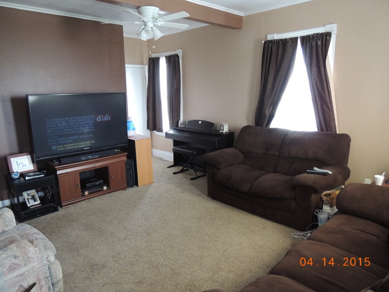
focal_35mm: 24
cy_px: 146
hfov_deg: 71.6
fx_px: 270
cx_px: 194
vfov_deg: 56.8
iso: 400
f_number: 3
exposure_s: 1/20
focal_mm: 4.3
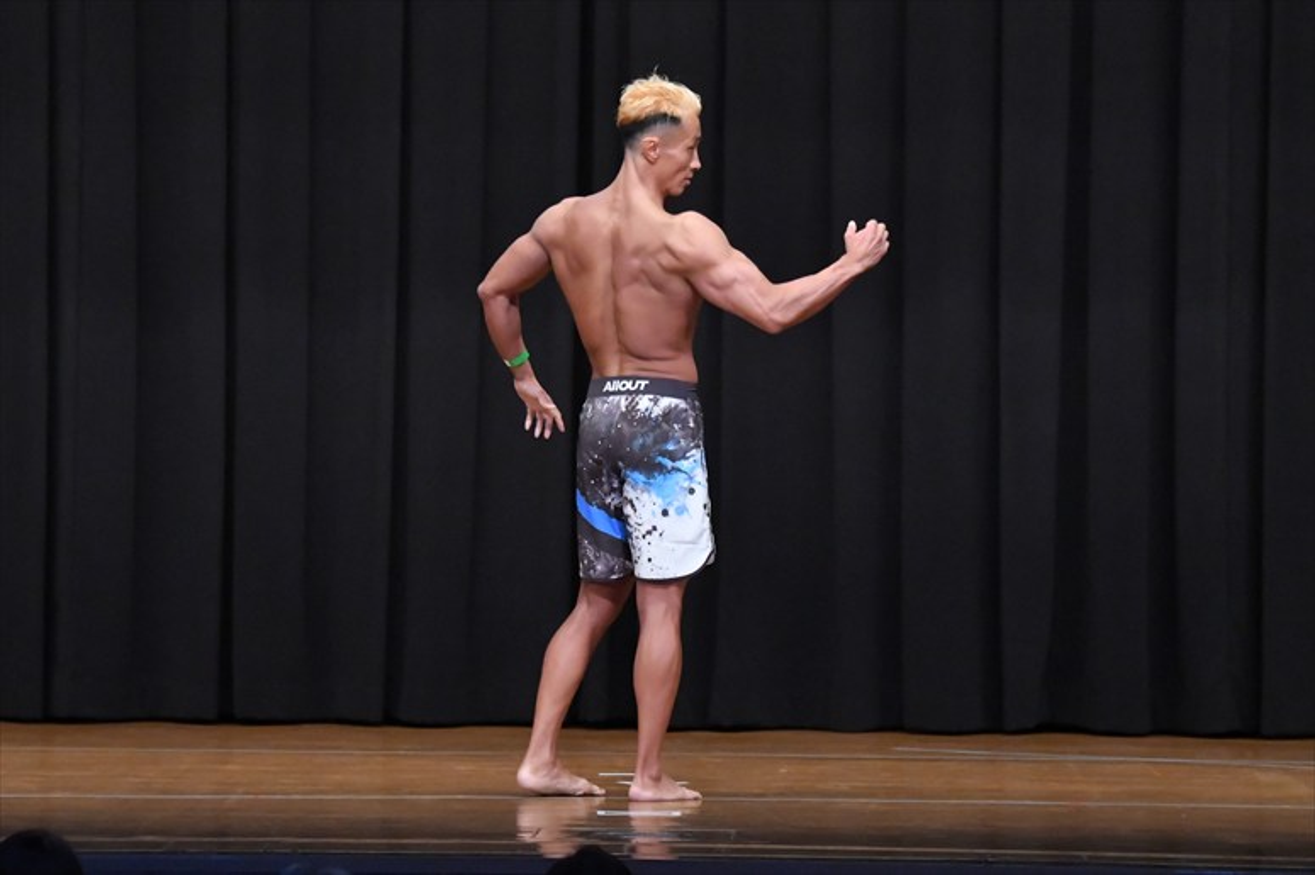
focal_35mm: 217
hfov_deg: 9.5
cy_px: 438
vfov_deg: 6.3
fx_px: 7923
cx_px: 658
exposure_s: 1/400
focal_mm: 145
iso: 8000
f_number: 5.6
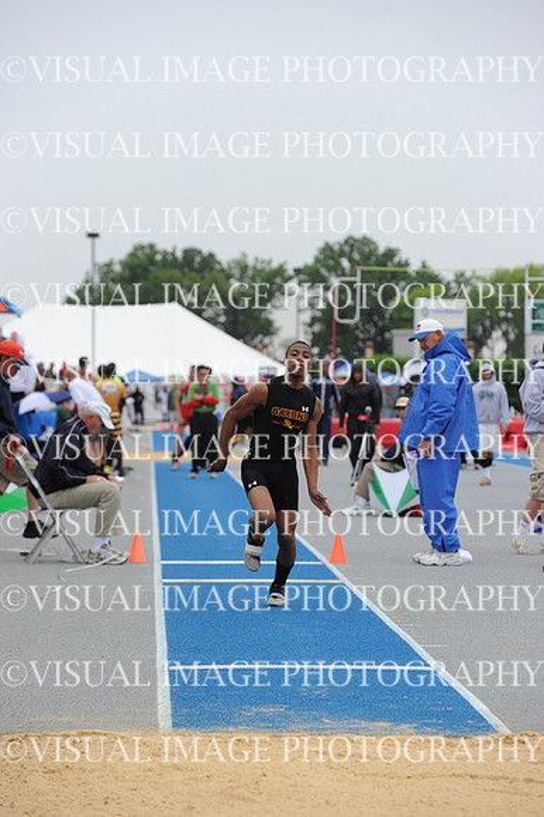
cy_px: 408
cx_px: 272
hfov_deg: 9.5
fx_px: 3290
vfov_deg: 14.2
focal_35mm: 145
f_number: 5
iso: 1600
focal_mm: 145
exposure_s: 1/2000
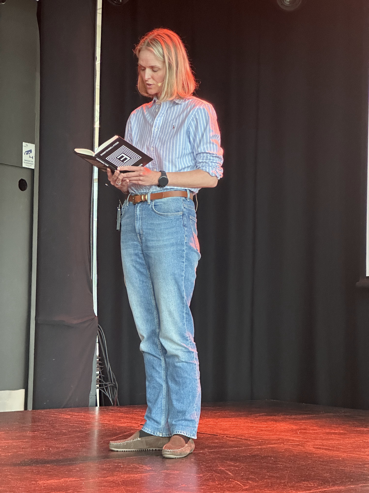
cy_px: 246
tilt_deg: +4.6
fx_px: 1094
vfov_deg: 25.3
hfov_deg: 19.1
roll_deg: -2.2
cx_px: 184
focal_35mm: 77
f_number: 2.8
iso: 500
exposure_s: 1/60
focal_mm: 9
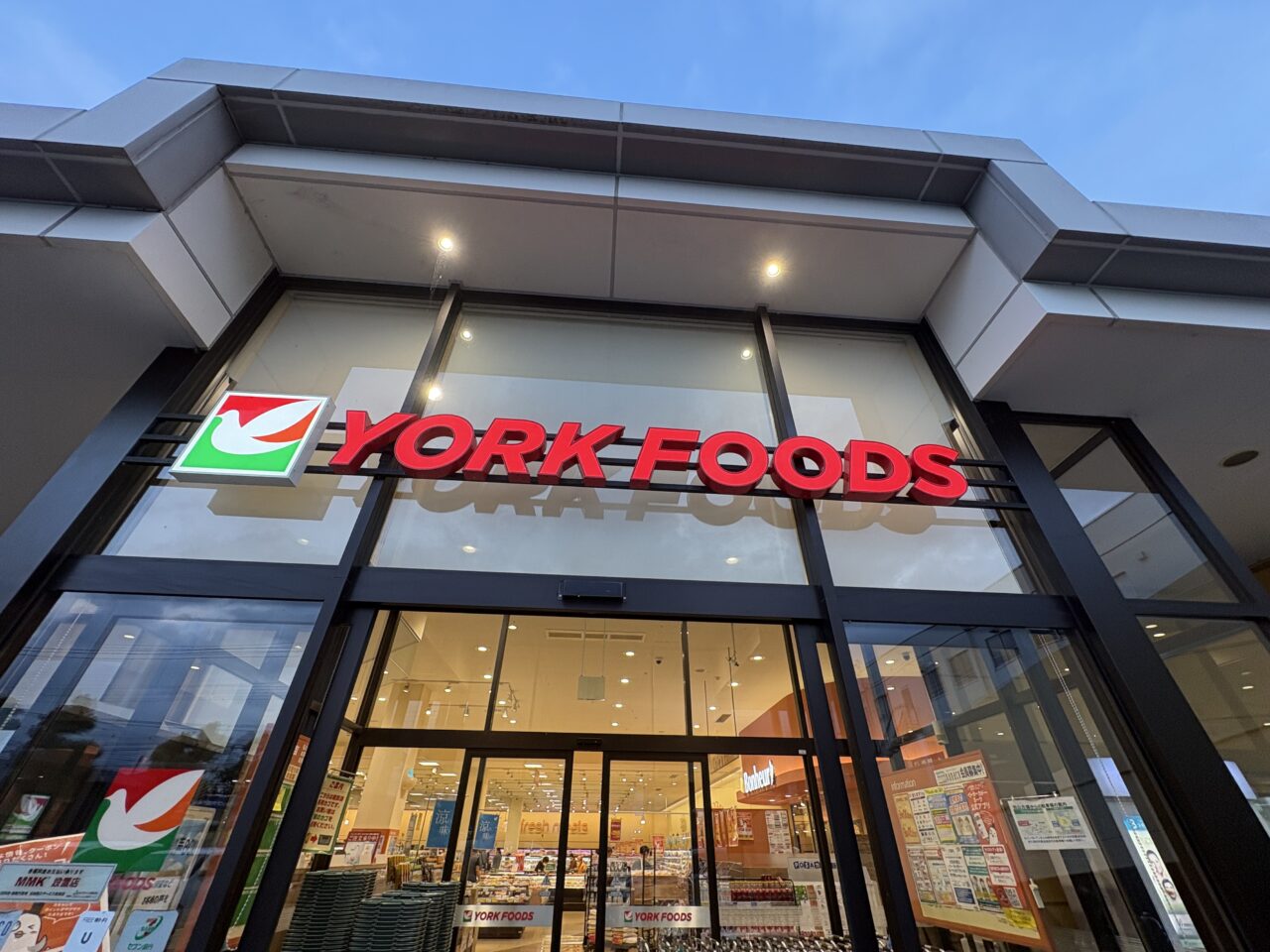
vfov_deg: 85.7
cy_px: 476
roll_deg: +0.1
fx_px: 514
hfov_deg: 102.1
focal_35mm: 14
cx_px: 635
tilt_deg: +38.9
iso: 100
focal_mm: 2.22
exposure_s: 1/100
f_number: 2.2
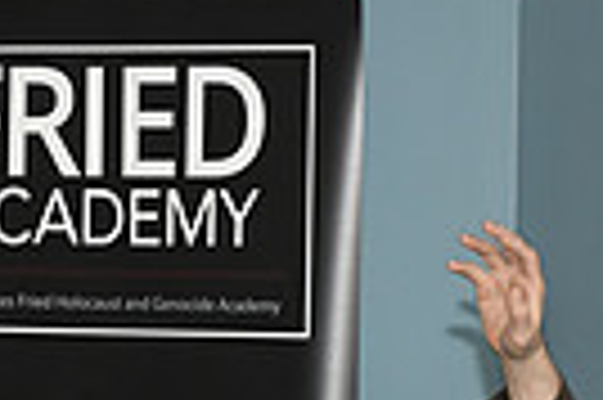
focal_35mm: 282
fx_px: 4718
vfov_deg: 4.8
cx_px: 490
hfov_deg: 7.3
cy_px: 658
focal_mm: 65
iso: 1600
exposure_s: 1/60
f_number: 8
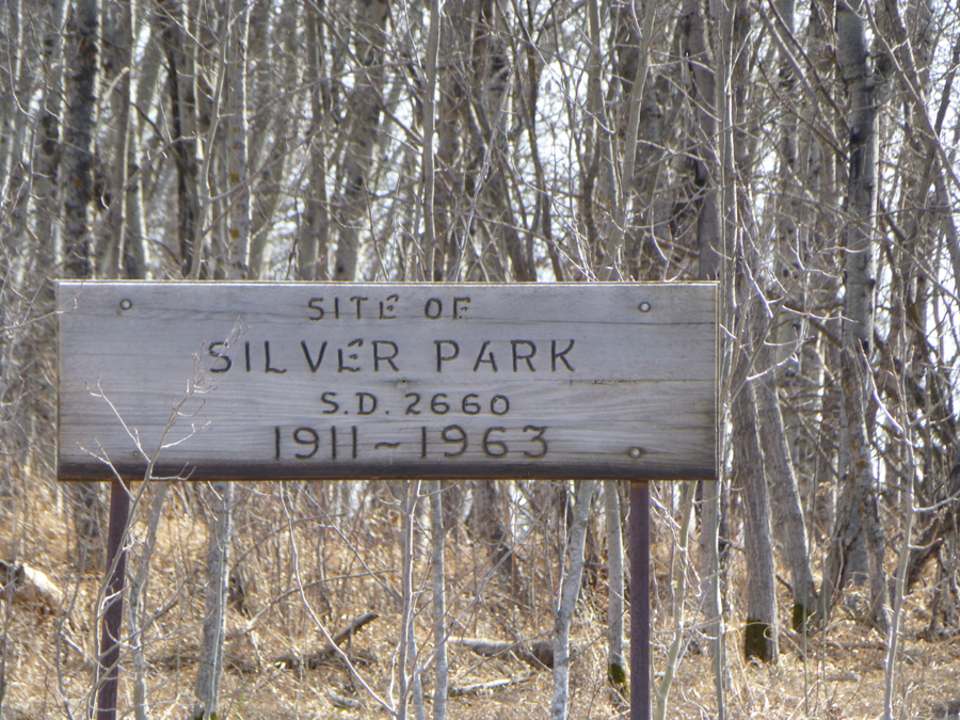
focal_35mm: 480
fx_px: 13312
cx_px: 480
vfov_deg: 3.1
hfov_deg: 4.1
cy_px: 360
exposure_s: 1/125
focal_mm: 86
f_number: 6.4
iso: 160
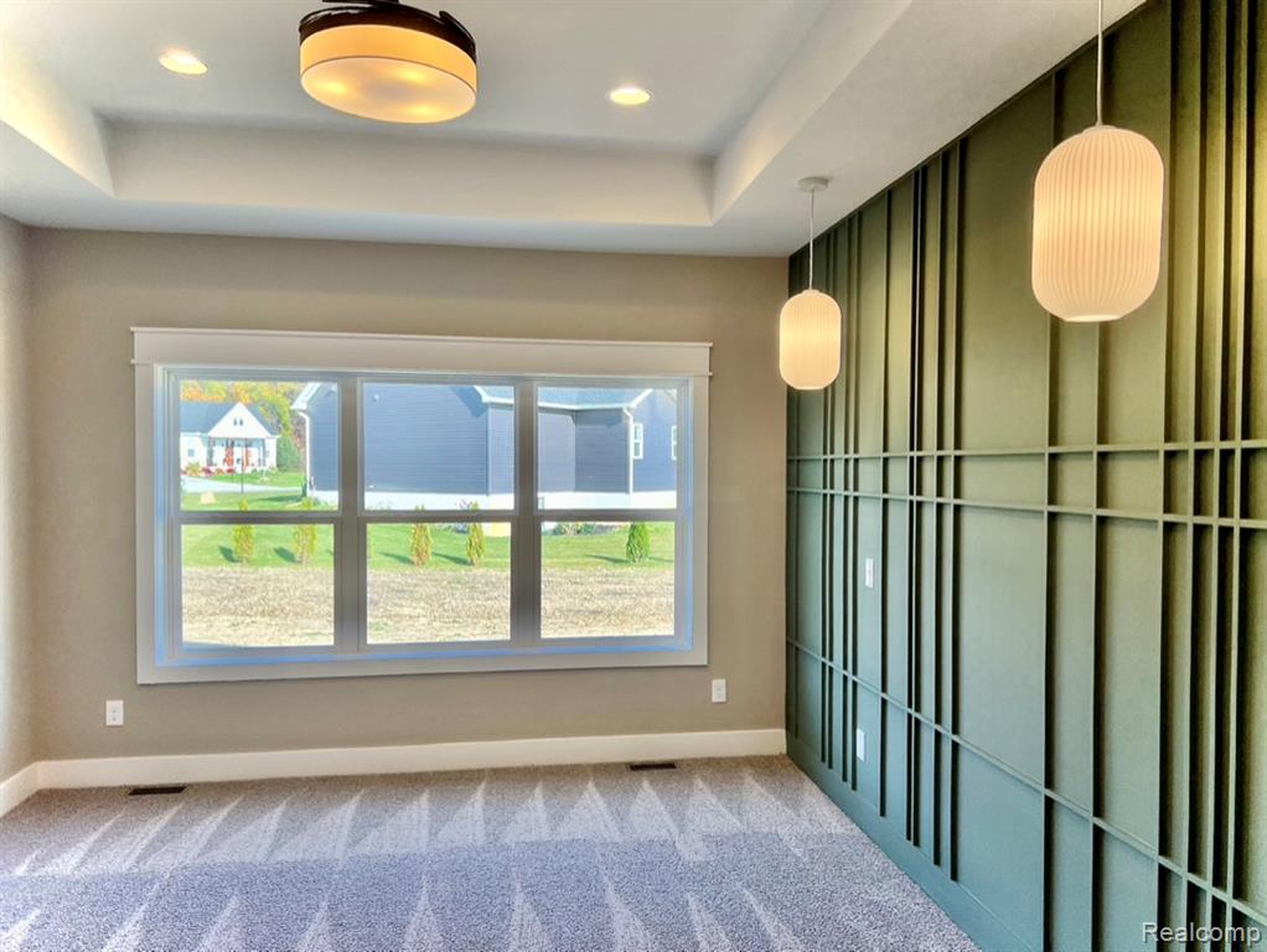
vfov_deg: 53.1
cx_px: 634
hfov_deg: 67.3
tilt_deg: -1.2
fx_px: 952
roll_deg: +0.2
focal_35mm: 26
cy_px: 476
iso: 50
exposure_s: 1/358
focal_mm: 5.7
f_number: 1.5
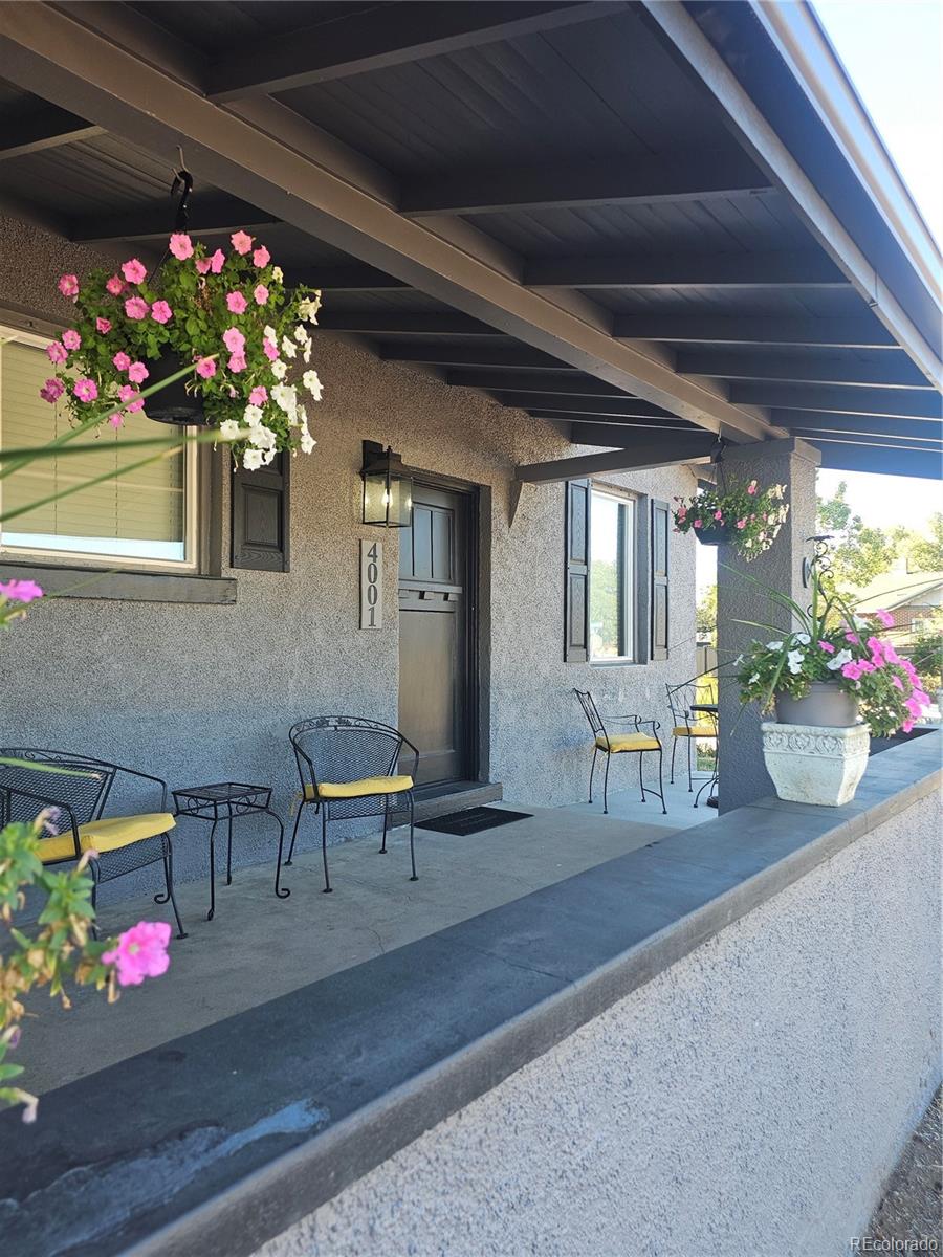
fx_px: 835
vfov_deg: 73.9
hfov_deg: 58.9
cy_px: 628
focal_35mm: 23
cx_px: 472
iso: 40
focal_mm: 6.3
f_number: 1.7
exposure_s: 1/120
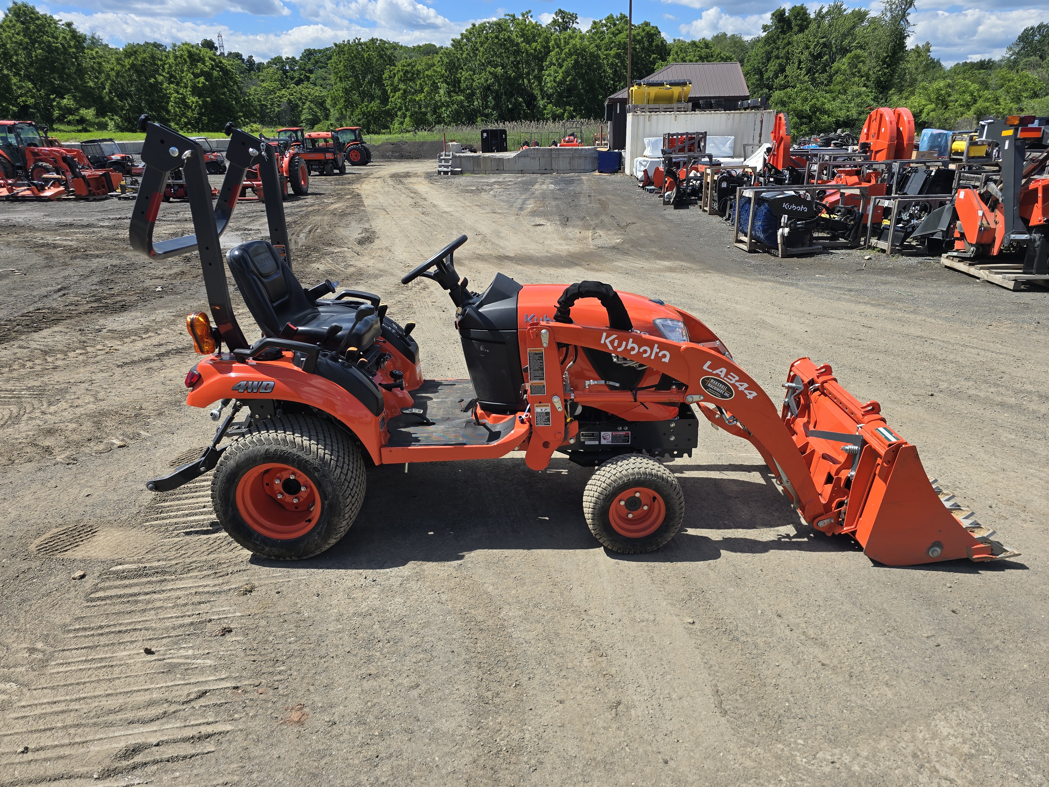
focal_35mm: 23
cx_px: 524
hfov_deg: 73.9
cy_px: 394
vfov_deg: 58.9
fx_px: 697
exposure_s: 1/805
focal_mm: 6.3
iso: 12
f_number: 1.7
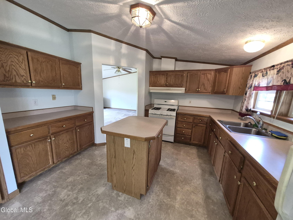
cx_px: 146
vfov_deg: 89.9
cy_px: 110
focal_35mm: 13
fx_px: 110
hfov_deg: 106.2
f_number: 2.2
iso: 320
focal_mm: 1.74
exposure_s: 1/60
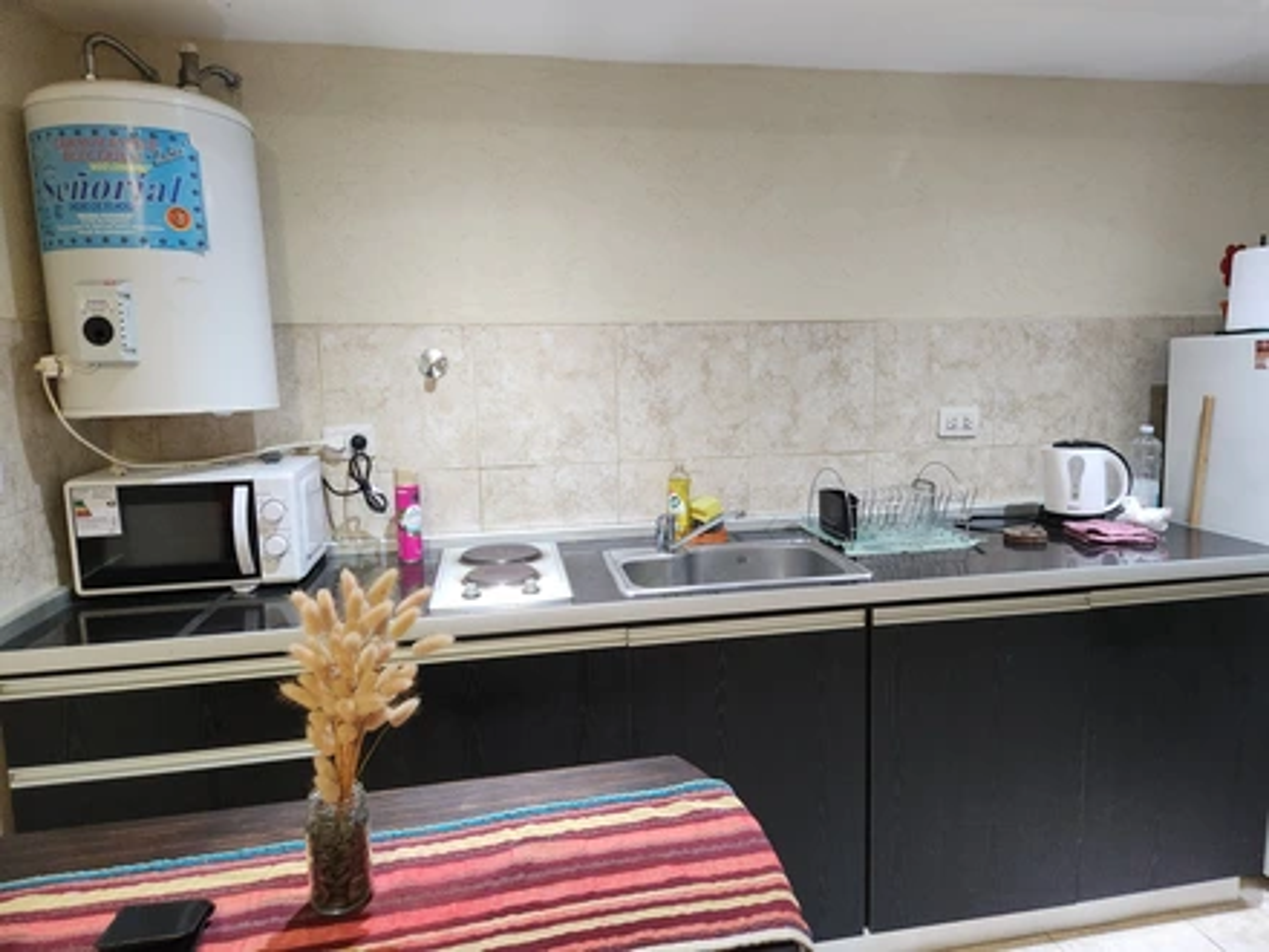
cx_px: 634
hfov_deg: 73.9
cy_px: 476
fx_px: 843
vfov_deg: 58.9
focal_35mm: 23
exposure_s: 1/100
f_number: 1.8
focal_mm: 5.4
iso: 800
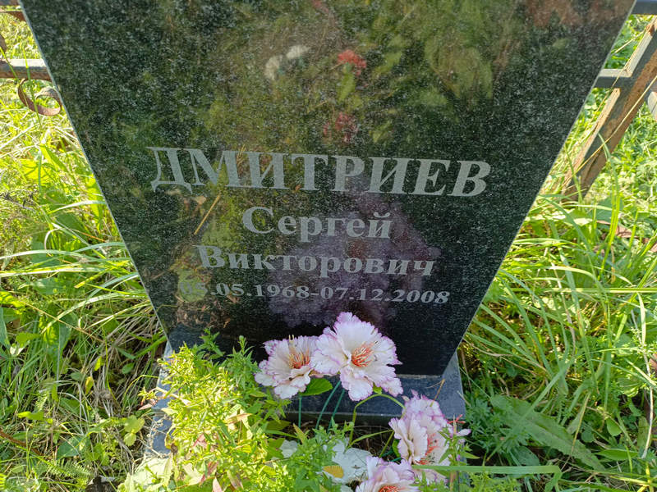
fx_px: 474
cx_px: 328
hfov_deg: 69.4
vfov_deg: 54.9
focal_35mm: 25
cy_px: 246
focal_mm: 4.76
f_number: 1.69
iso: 110
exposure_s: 1/176
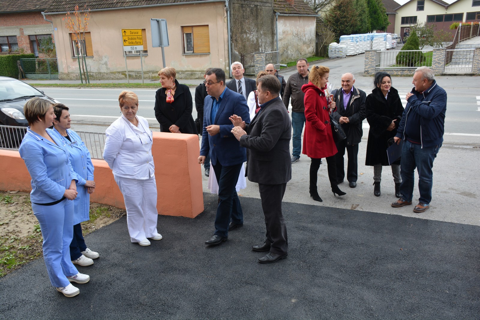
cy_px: 160
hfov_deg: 57.2
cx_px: 240
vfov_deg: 40.0
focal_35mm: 33
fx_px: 440
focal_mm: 22
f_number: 6.3
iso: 200
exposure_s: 1/160
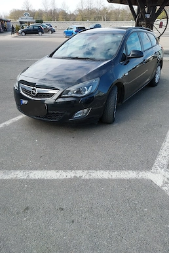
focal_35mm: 28
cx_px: 93
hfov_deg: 46.4
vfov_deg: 65.4
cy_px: 125
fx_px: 197
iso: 25
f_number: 1.8
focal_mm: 4
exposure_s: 1/357
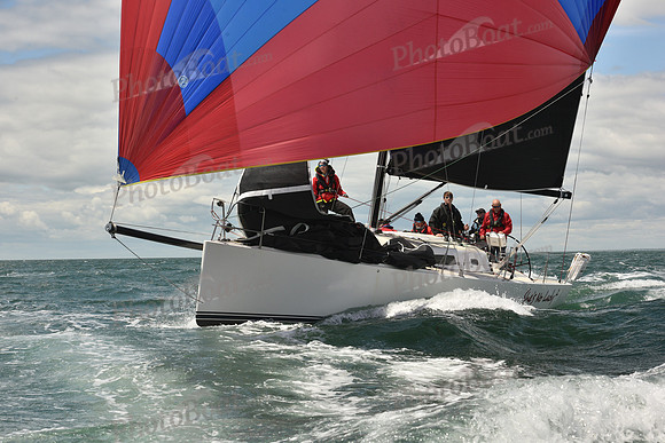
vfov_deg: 19.5
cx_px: 332
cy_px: 222
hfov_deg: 28.8
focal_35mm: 70
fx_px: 1293
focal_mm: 70
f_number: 11
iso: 320
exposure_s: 1/800
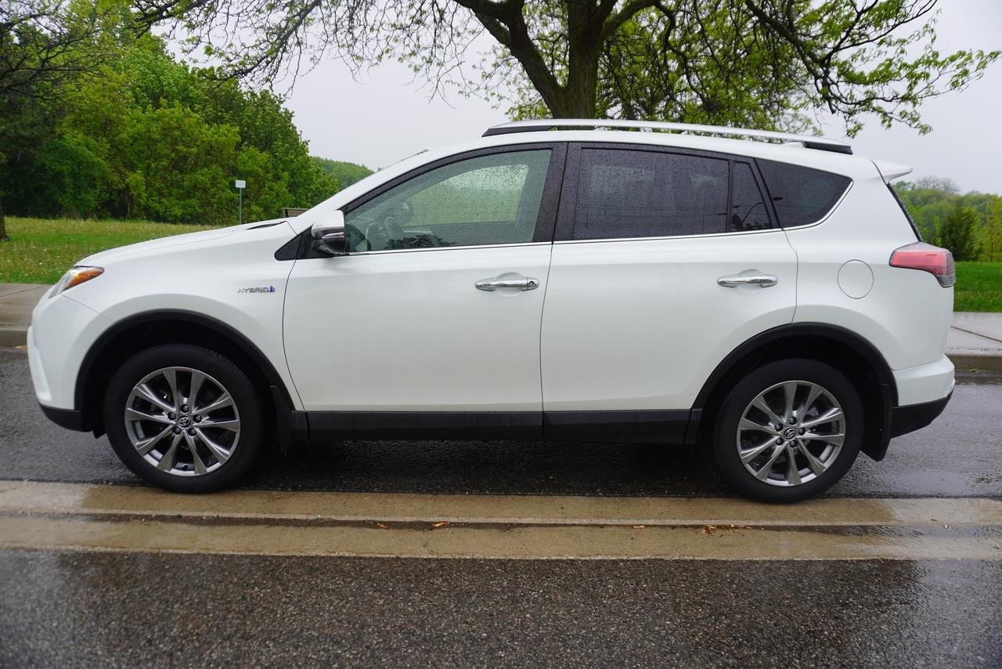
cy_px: 334
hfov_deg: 73.7
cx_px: 501
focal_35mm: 24
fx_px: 668
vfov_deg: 53.2
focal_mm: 16
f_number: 4
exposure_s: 1/160
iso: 100
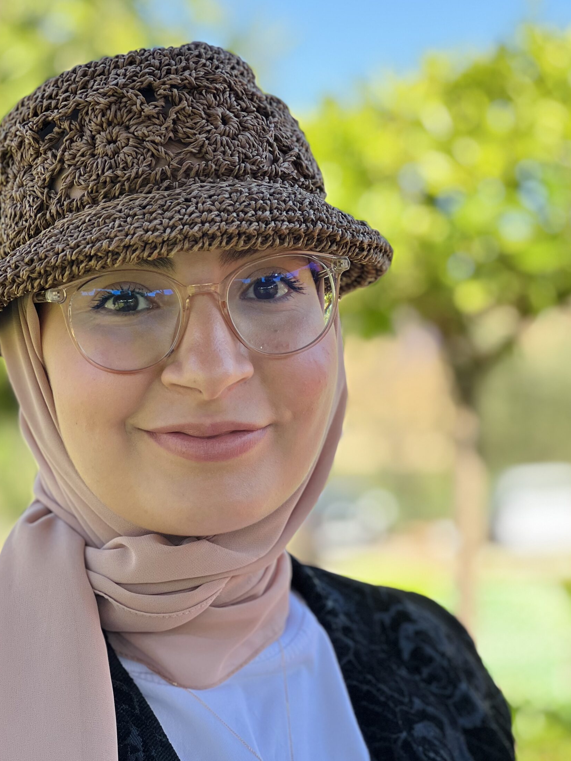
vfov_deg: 21.8
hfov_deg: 16.4
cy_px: 389
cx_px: 263
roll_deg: -4.1
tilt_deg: +0.7
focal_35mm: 90
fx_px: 1979
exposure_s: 1/121
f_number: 2.8
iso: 50
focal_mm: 9
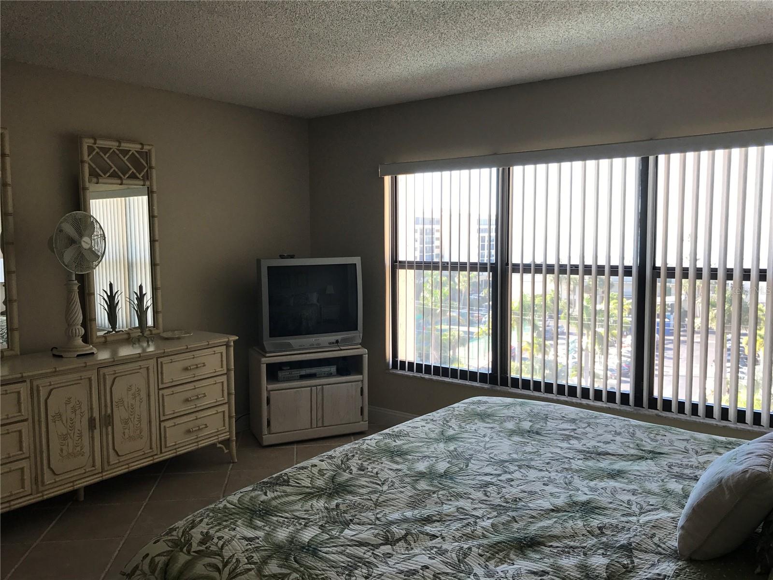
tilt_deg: -2.4
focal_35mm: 28
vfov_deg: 49.7
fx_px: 625
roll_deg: -0.2
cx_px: 386
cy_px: 290
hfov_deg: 63.4
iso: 20
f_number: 1.8
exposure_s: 1/122
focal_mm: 3.99
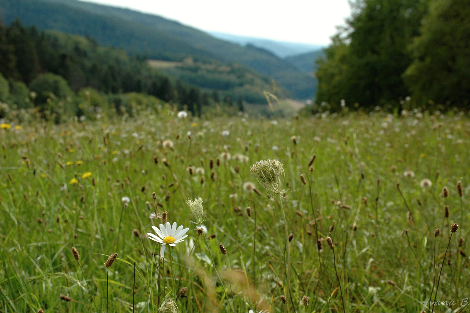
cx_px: 235
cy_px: 156
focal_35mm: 57
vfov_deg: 23.7
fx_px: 744
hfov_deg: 35.1
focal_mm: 38
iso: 400
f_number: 8
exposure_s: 1/250
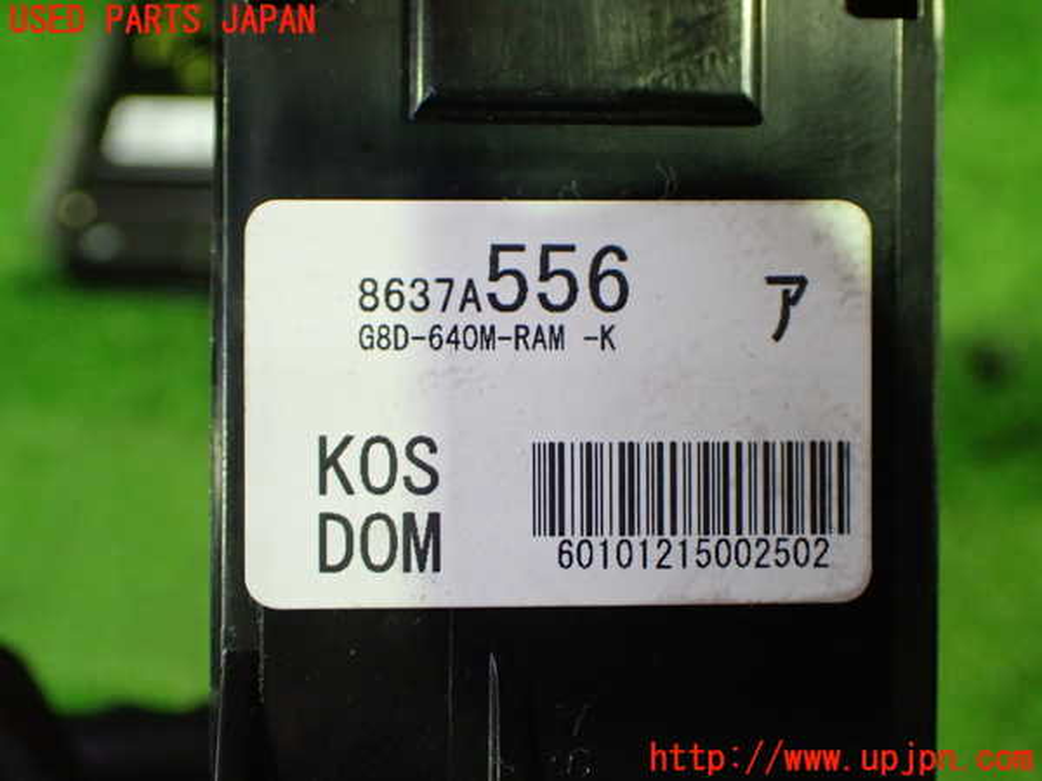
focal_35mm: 41
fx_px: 1234
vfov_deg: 35.1
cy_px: 390
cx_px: 521
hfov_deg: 45.8
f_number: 2.8
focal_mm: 7.31
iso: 1000
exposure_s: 1/40
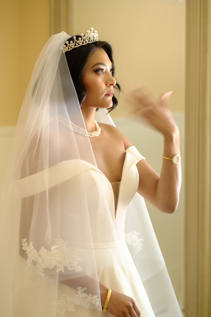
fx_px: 738
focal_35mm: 84
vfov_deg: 24.2
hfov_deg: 16.3
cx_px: 106
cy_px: 158
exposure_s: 1/30
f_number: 1.8
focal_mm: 56
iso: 160
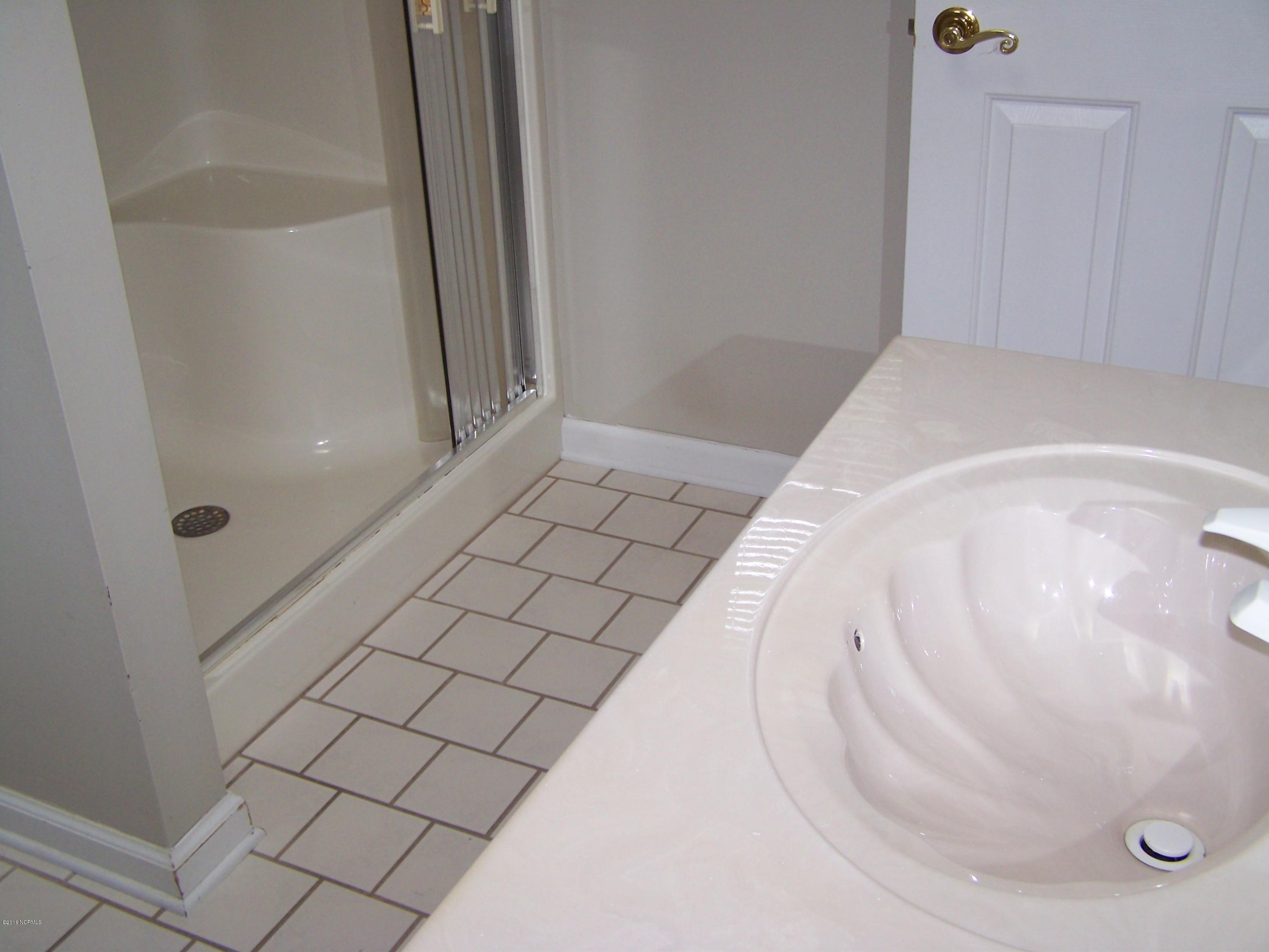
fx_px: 1393
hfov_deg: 49.0
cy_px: 476
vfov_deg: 37.7
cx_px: 634
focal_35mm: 38
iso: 80
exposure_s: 1/60
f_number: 2.8
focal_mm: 6.3
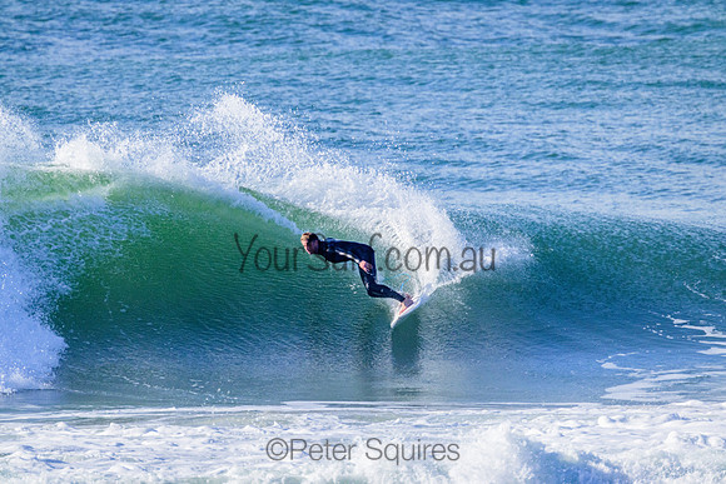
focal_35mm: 800
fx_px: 16136
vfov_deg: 1.7
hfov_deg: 2.6
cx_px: 363
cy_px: 242
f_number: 11
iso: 1800
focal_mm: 800
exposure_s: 1/2000
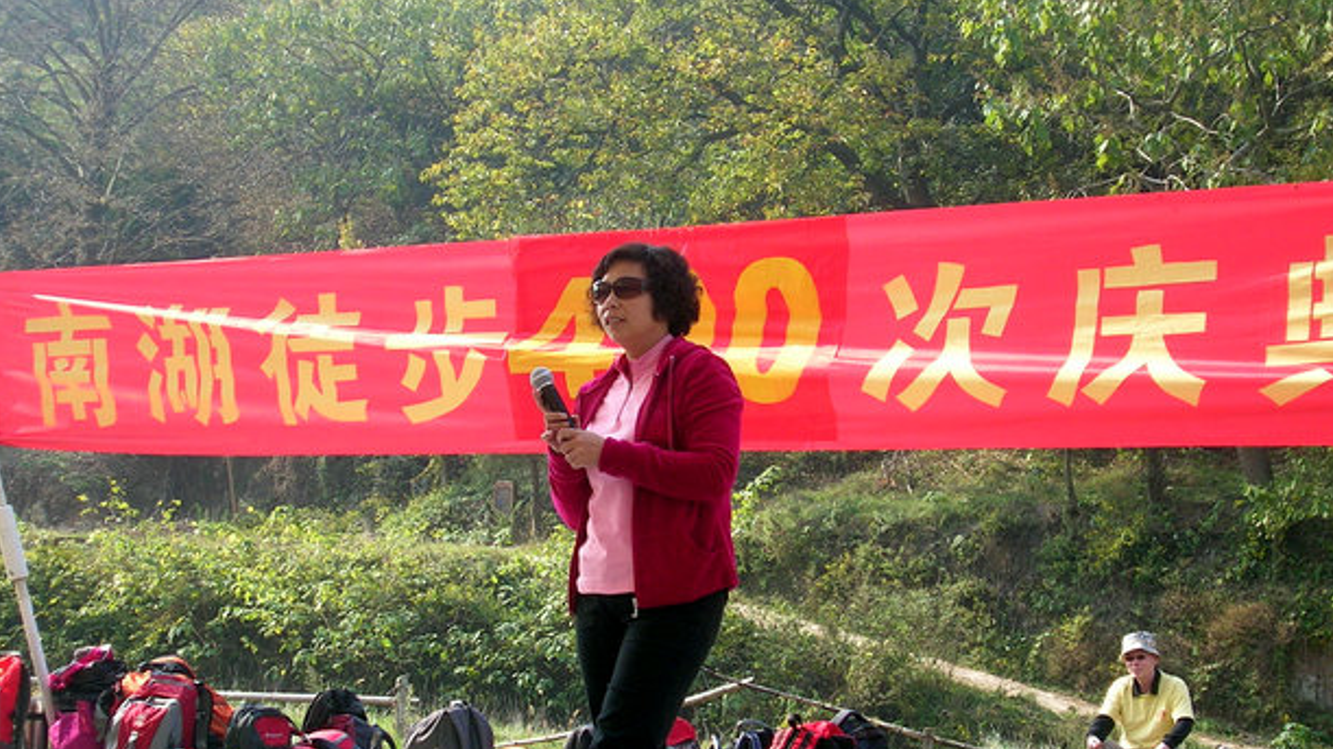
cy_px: 497
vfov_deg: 15.1
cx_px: 665
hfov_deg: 26.5
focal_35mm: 80
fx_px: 2826
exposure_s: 1/165
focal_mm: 11.1
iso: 50
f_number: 3.8
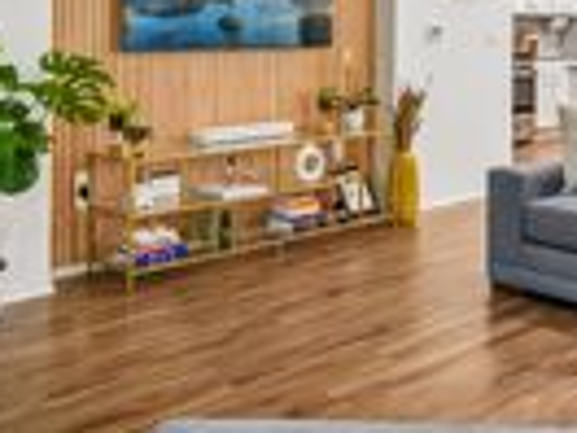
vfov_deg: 27.6
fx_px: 850
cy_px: 46
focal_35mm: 51
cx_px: 372
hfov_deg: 37.2
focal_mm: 14
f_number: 8
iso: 1100
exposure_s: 1/15
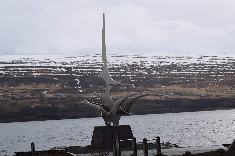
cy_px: 78
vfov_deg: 20.2
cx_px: 118
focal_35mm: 68
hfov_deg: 29.9
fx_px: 441
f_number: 10
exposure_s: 1/200
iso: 100
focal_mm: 45
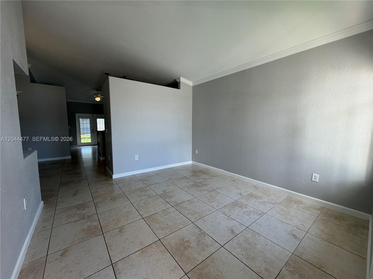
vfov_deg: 85.7
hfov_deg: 102.1
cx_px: 186
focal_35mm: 14
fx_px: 151
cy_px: 140
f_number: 2.2
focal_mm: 2.22
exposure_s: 1/120
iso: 80
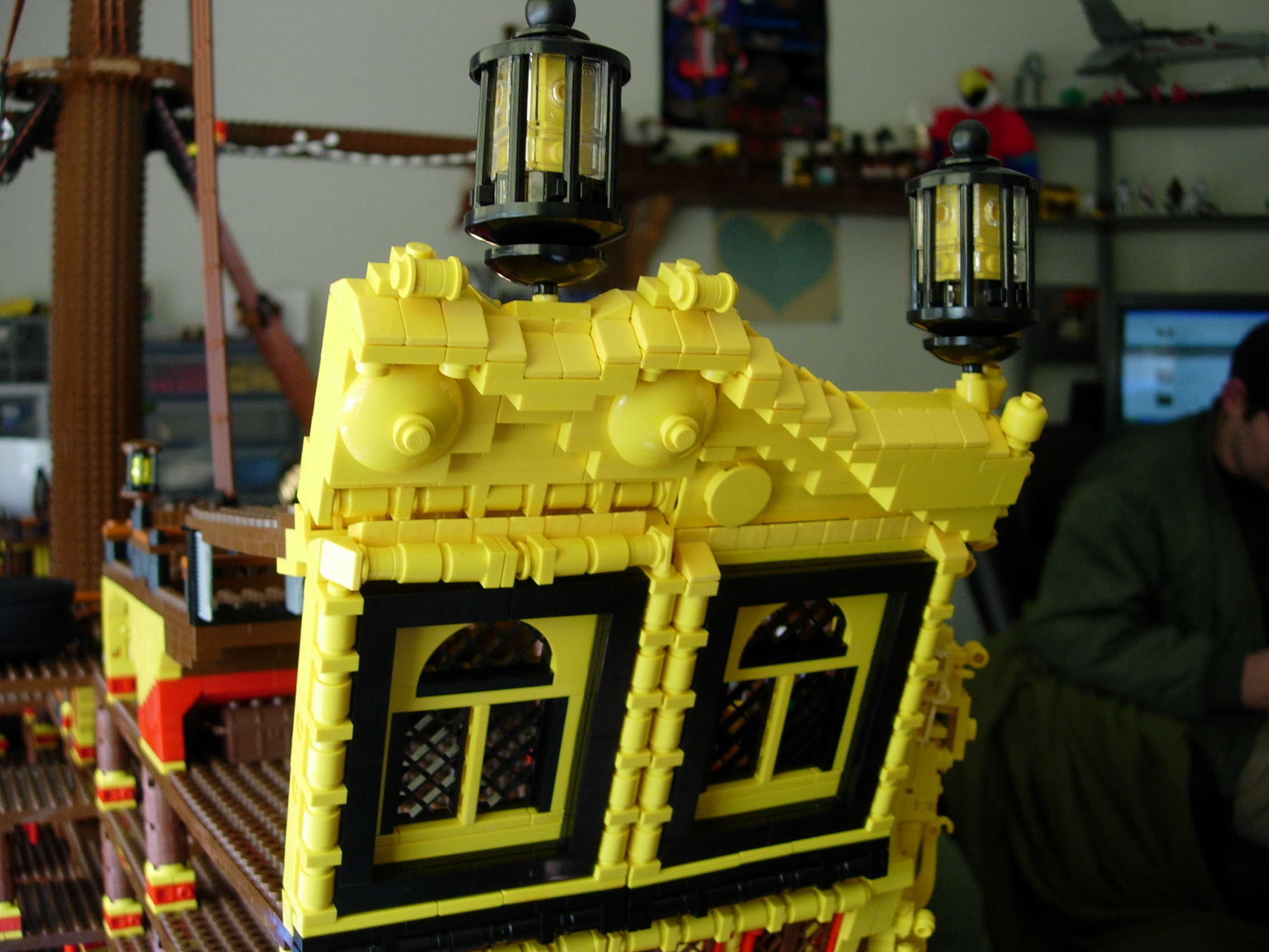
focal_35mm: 38
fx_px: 1393
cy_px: 476
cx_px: 634
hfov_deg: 49.0
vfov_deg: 37.7
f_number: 2.8
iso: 79
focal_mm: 7.8
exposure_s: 1/69.7
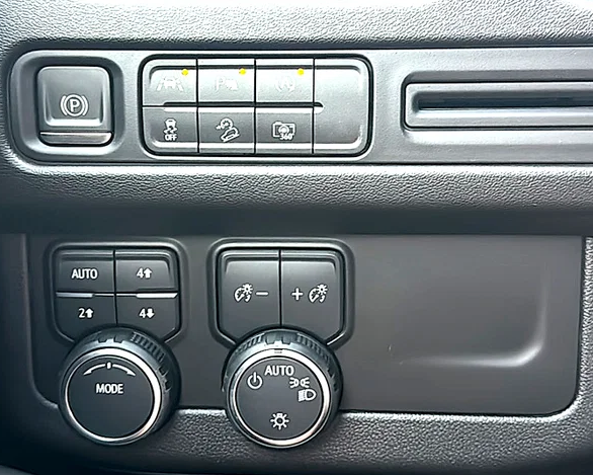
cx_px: 291
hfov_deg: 43.8
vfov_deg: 35.7
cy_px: 232
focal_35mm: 42
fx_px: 737
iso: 500
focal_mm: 6.86
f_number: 1.78
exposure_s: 1/40
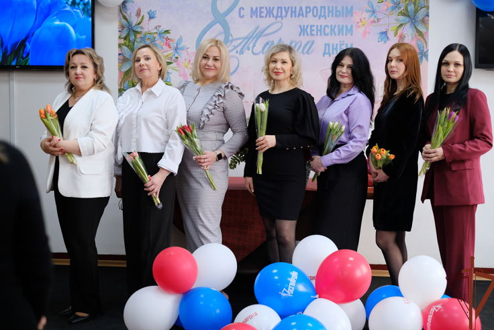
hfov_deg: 36.9
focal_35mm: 54
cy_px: 167
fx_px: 741
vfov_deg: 25.1
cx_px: 251
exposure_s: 1/200
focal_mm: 35
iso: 800
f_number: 2
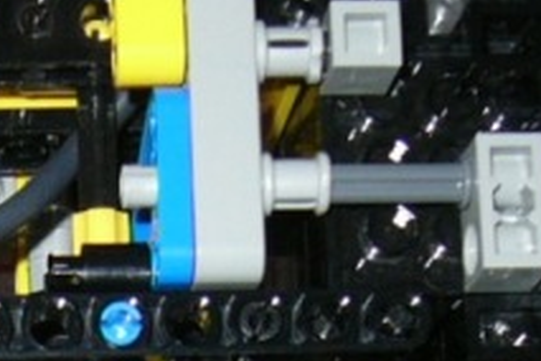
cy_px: 719
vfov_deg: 7.3
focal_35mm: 180
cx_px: -79
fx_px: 2705
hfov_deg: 11.2
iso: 150
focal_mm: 7.6
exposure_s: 1/60
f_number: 3.2
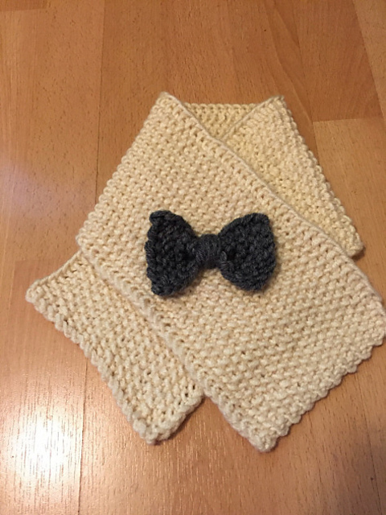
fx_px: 431
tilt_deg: -67.9
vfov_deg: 61.7
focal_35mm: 29
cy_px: 258
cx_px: 193
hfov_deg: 48.2
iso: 250
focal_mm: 4.15
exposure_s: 1/15
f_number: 2.2
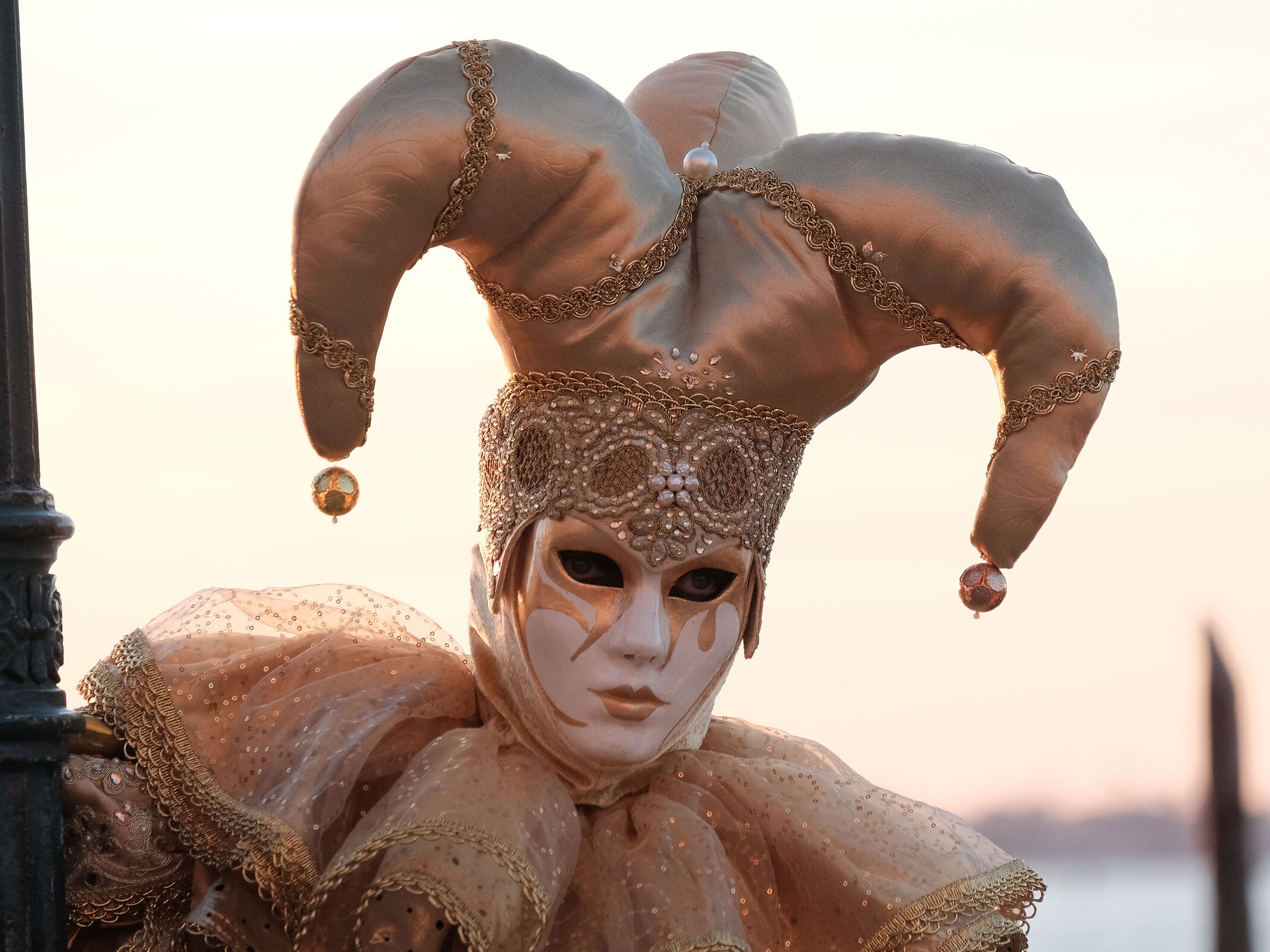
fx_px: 9797
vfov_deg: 5.6
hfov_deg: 7.4
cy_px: 475
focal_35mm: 267
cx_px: 682
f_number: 4.6
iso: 1600
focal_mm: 164
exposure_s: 1/640
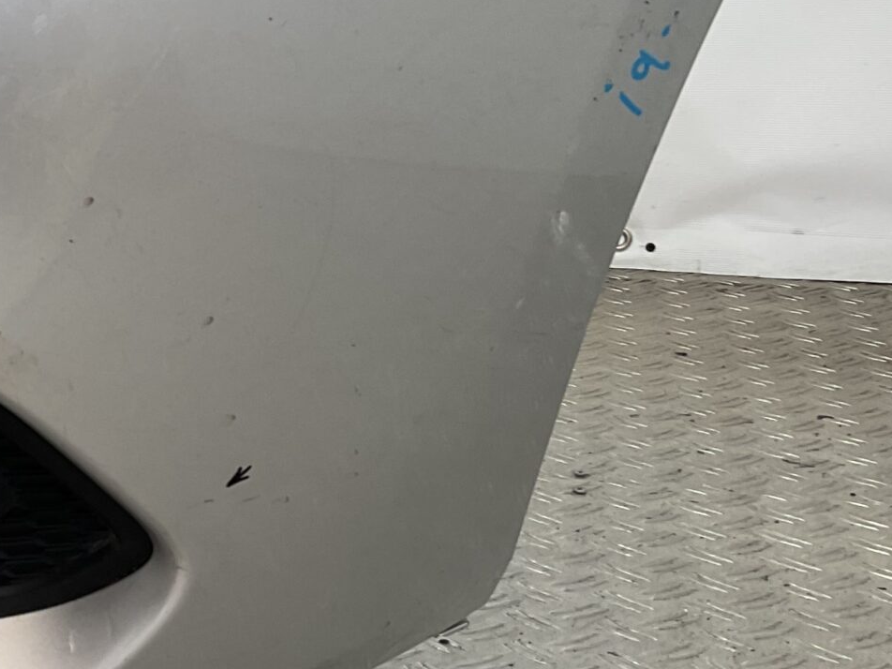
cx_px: -253
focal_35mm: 78
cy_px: 264
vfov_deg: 18.9
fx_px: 2010
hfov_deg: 22.5
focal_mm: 3
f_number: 1.8
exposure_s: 1/118
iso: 16
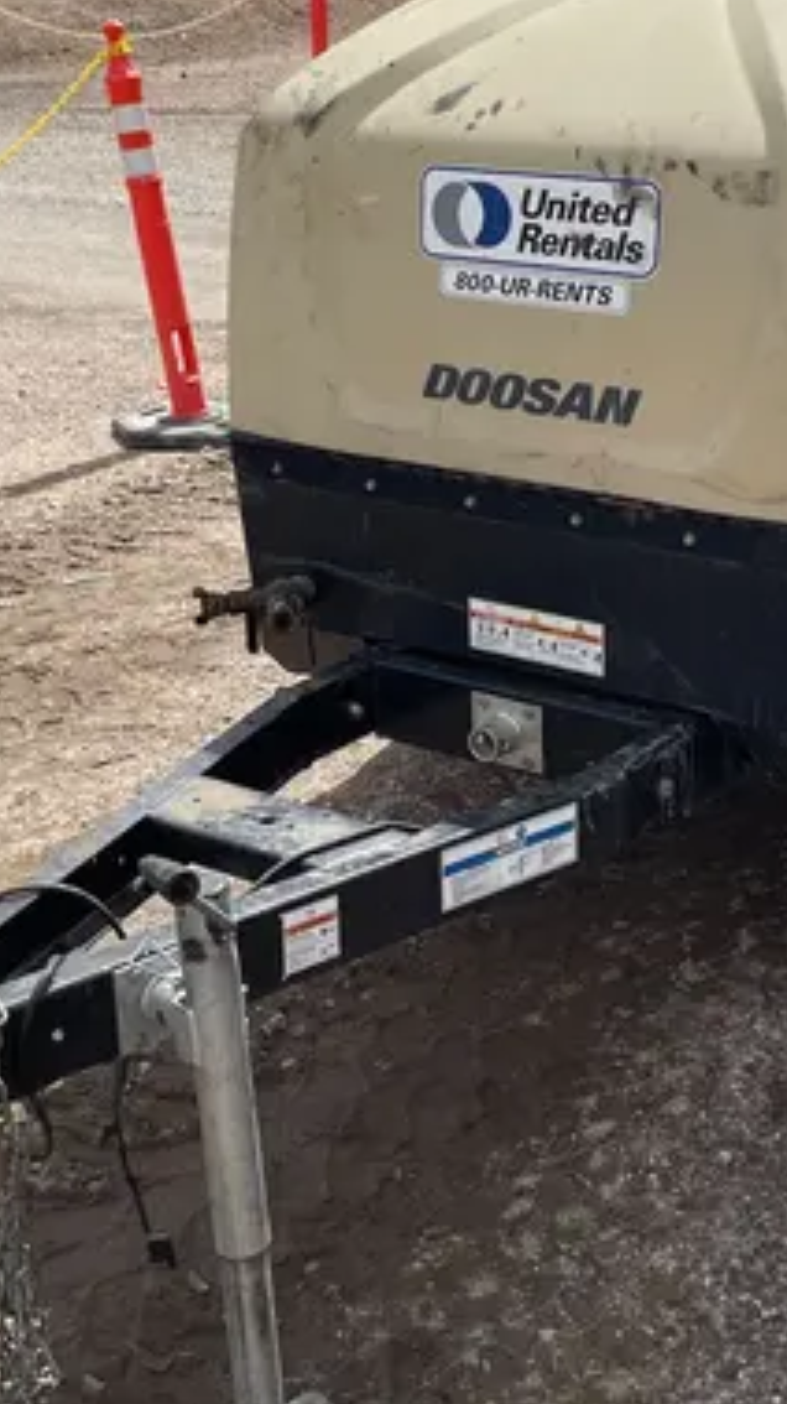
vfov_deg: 37.8
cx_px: 538
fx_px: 2045
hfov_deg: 21.7
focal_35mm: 55
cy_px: 641
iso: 32
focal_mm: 4.2
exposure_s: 1/3731
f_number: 1.6
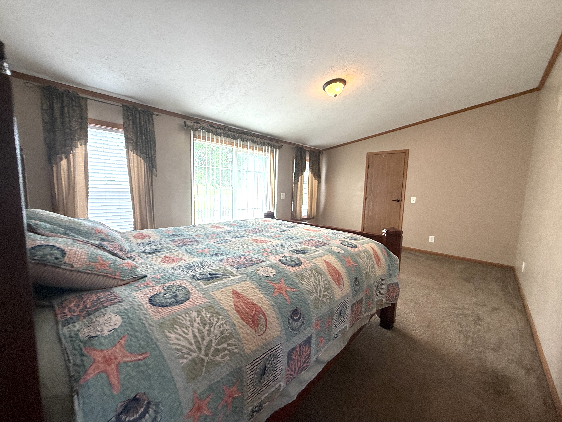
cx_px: 281
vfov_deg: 85.7
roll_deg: -1.7
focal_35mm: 14
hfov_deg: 102.1
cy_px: 211
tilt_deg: -5.9
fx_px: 227
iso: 100
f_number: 2.2
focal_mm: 2.22
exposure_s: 1/38
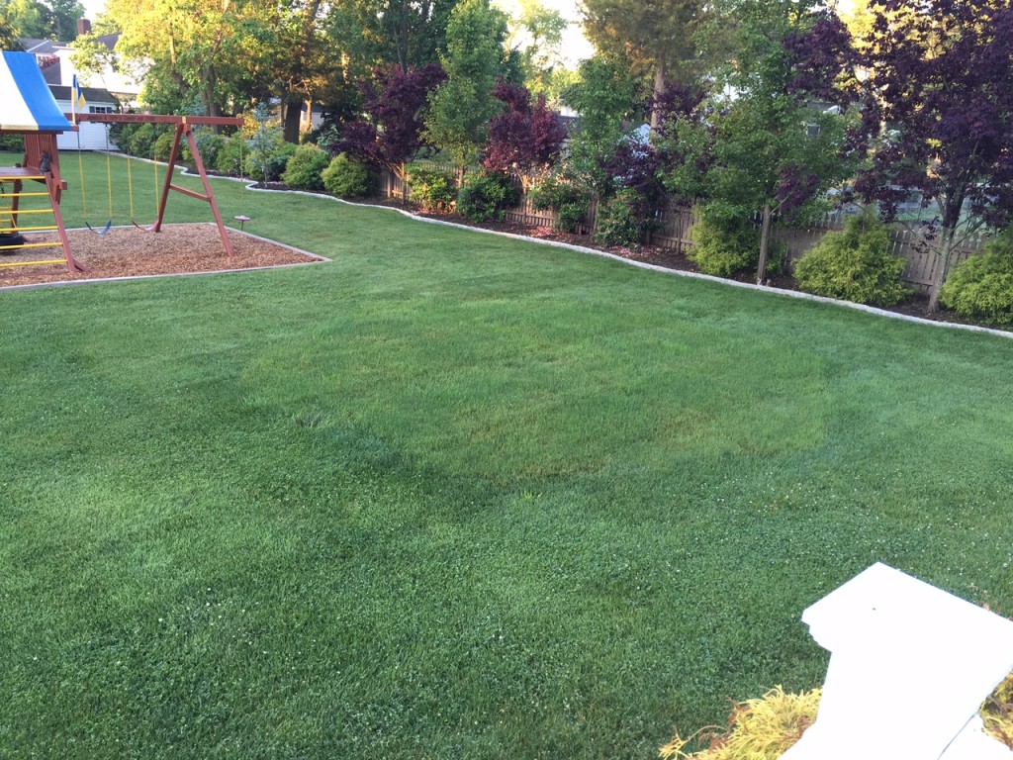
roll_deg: -4.2
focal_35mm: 29
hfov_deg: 61.7
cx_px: 506
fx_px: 849
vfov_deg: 48.2
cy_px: 380
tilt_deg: -17.2
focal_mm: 4.15
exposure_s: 1/60
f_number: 2.2
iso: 40
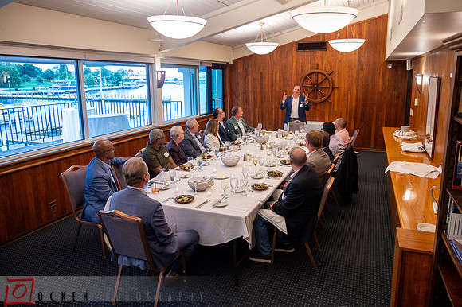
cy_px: 141
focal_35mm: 27
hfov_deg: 67.8
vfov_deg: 48.3
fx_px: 343
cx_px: 253
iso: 2000
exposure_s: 1/125
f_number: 4
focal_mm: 24
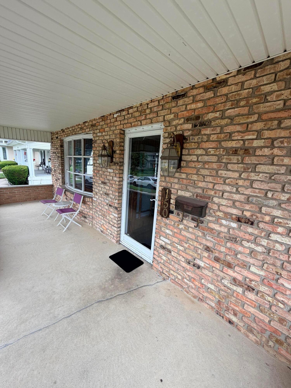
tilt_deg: -10.8
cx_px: 146
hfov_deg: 85.7
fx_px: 157
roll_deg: -4.0
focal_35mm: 14
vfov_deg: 102.1
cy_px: 194
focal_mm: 2.22
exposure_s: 1/144
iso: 40
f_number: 2.2
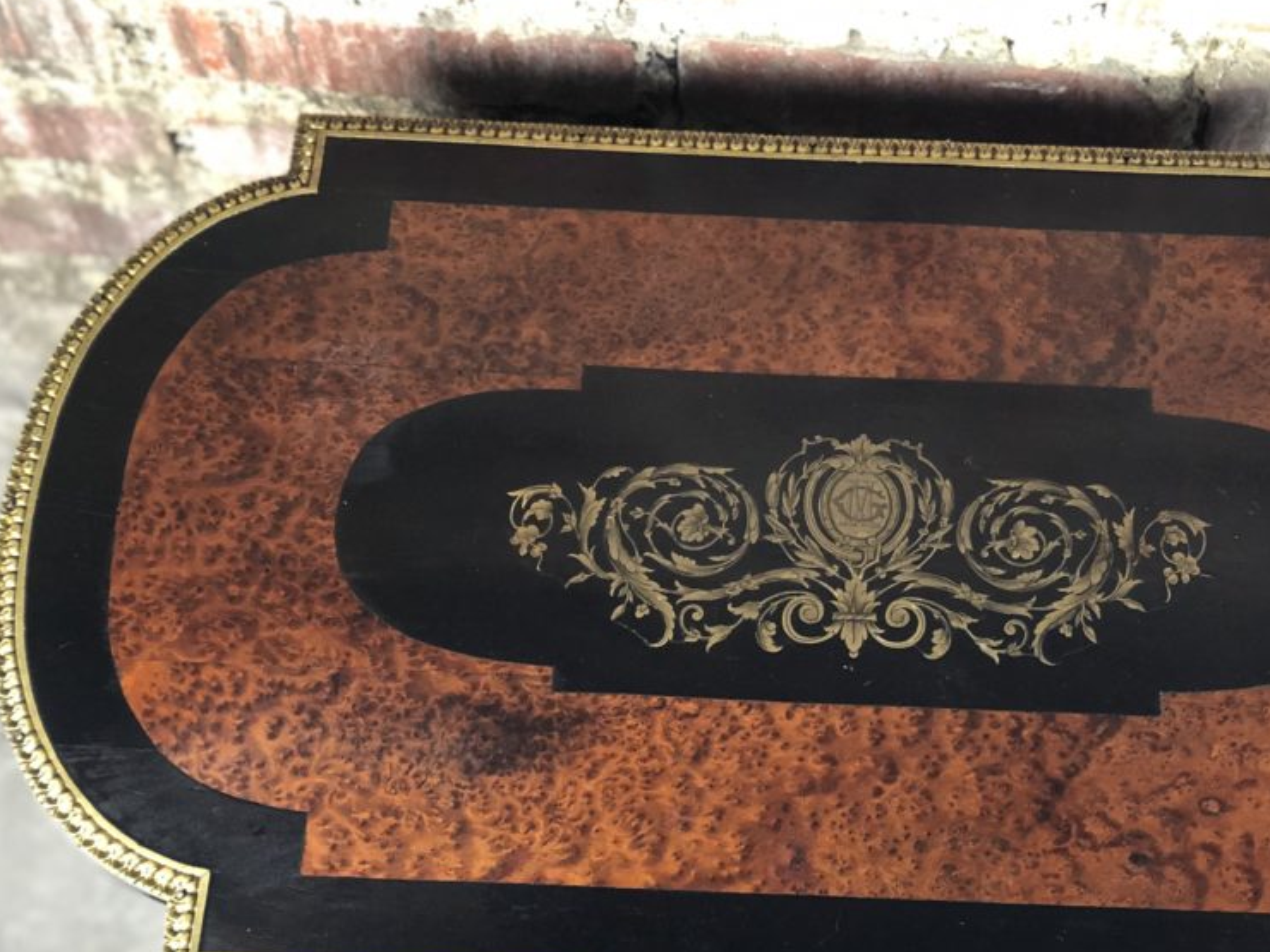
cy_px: 640
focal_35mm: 72
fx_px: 2642
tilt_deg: -63.8
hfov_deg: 26.9
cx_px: 863
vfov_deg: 20.4
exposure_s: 1/17
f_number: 2.4
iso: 160
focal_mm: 6
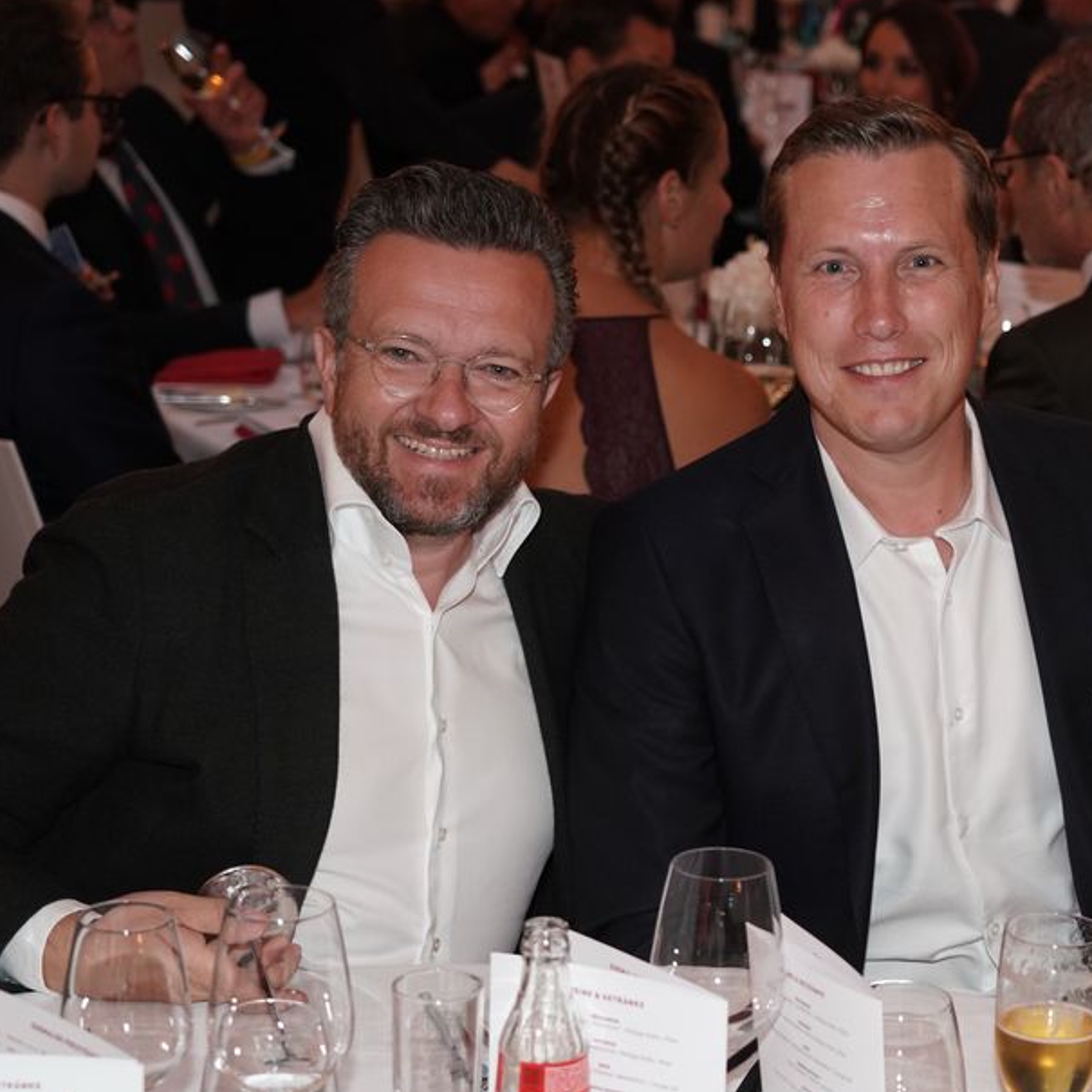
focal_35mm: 86
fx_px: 3069
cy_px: 597
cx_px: 957
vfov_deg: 20.2
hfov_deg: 19.8
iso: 1600
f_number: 4.5
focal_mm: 51
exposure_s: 1/50
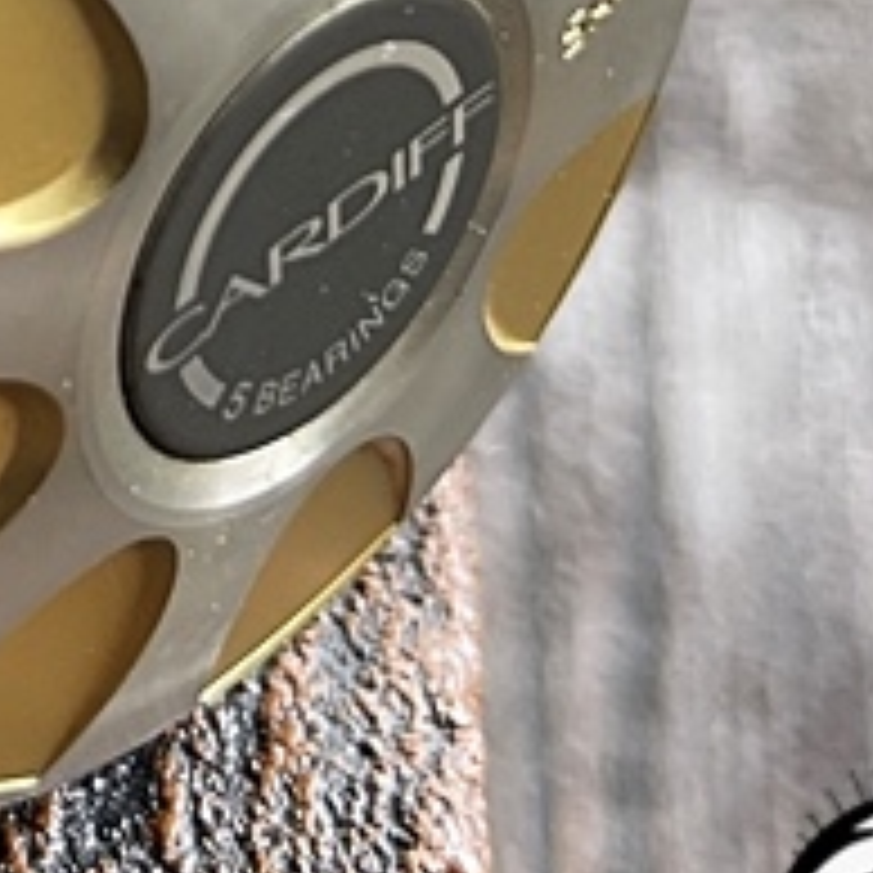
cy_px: -338
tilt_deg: -27.2
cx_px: -644
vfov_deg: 14.5
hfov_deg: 13.8
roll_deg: +2.6
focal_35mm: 114
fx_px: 3253
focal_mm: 5.1
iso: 125
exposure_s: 1/116
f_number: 1.6
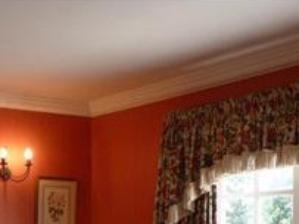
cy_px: 297
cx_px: -7
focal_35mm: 84
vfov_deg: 16.5
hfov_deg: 22.3
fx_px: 725
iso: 80
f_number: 3
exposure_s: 1/30
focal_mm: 5.4
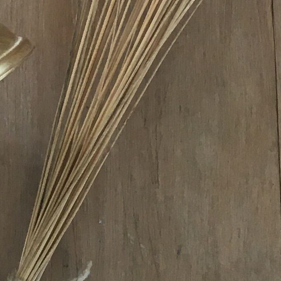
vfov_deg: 10.8
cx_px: -202
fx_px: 1396
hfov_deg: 10.9
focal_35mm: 152
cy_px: -208
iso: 32
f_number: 2.2
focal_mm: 4.15
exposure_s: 1/33
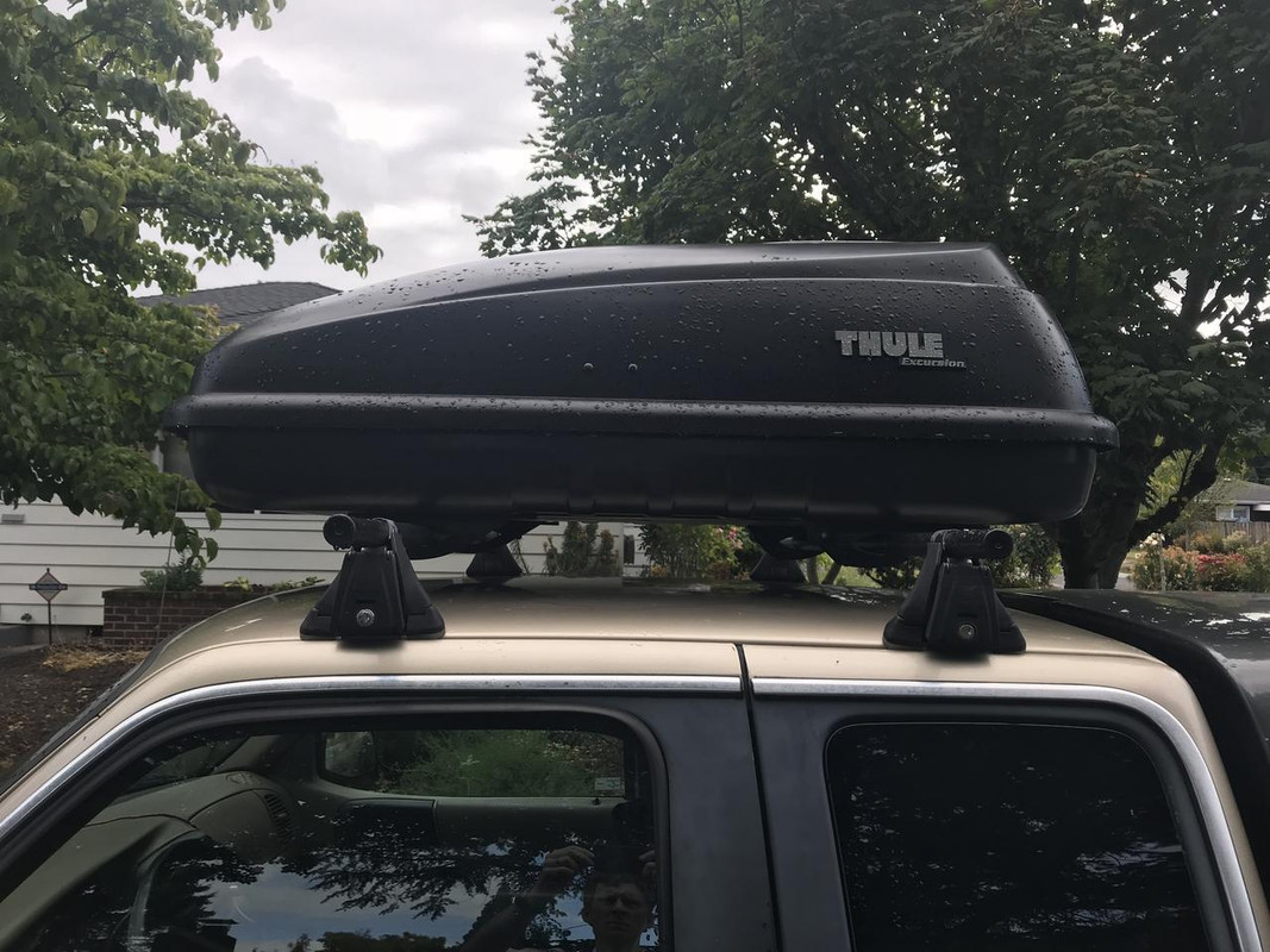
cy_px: 476
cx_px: 635
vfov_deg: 49.7
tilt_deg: +1.7
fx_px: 1027
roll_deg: -1.3
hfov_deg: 63.4
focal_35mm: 28
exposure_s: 1/613
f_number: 1.8
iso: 20
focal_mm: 3.99
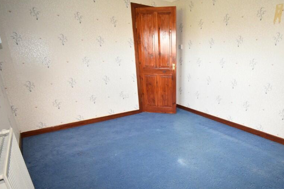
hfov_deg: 82.3
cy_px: 118
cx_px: 179
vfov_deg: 61.1
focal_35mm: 20
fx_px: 158
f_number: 4.5
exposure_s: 1/125
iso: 2000
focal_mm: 10
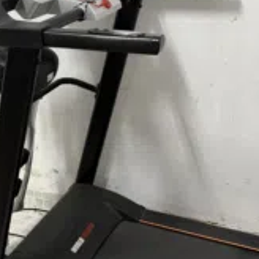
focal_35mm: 56
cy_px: 90
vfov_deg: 30.4
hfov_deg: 30.6
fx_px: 474
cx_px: 137
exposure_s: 1/50
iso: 160
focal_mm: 5.96
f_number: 1.6
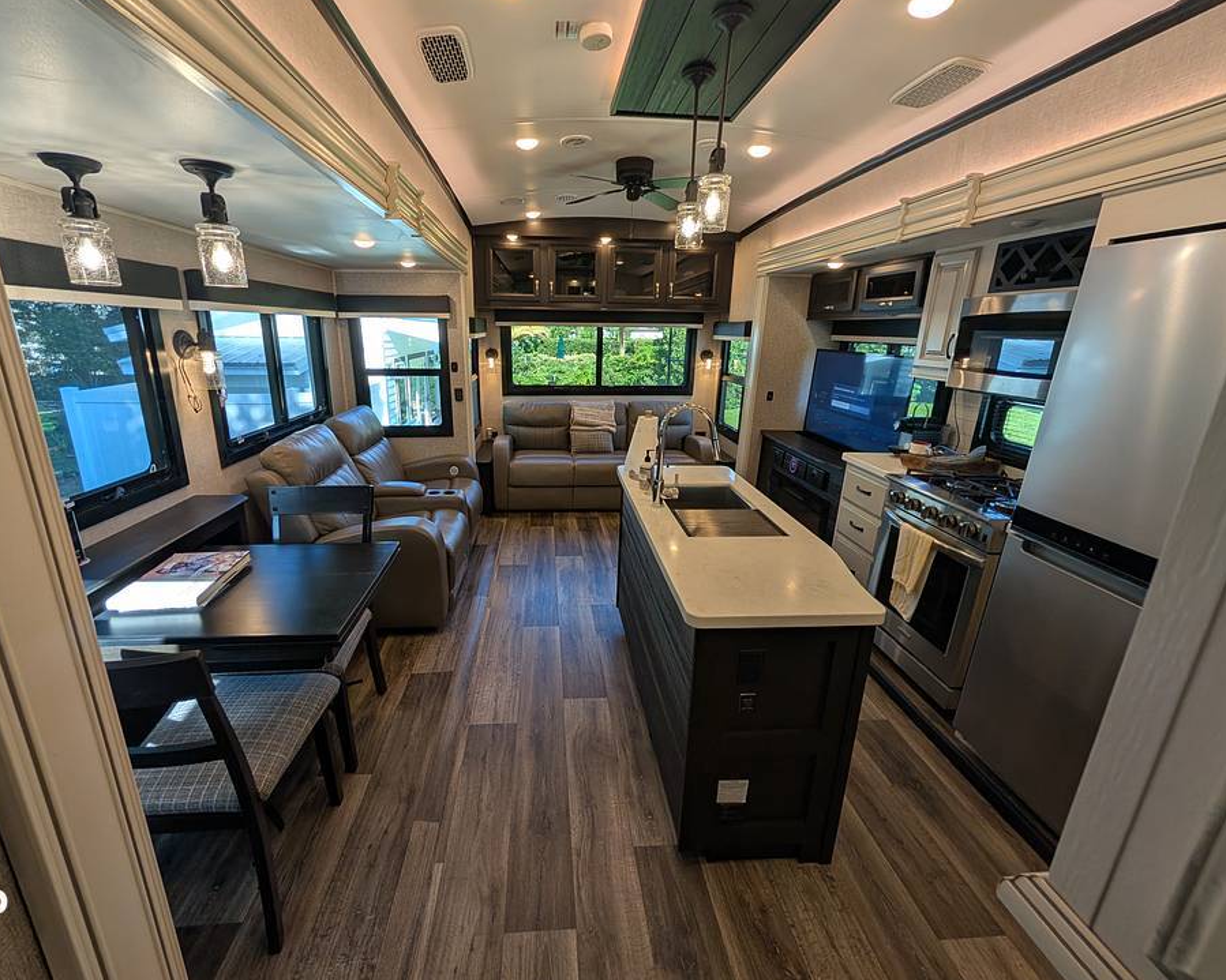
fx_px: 472
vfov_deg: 92.2
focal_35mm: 13
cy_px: 477
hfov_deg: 104.7
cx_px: 580
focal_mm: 2.02
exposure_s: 1/104
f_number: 1.7
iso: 56
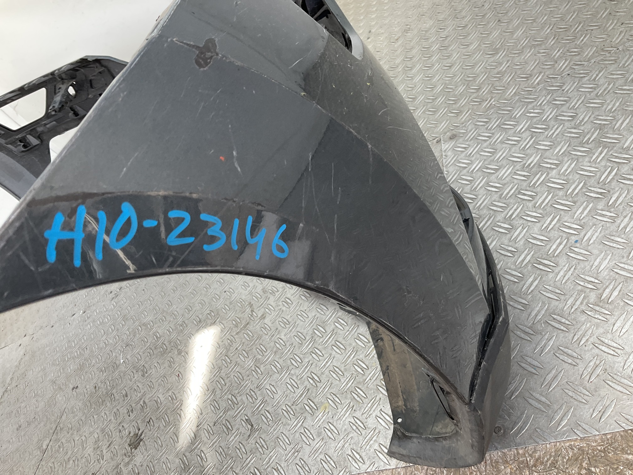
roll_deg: +44.3
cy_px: 238
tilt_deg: -35.3
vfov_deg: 48.2
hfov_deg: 61.7
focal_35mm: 29
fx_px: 530
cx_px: 316
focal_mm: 3
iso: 25
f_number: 1.8
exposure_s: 1/100
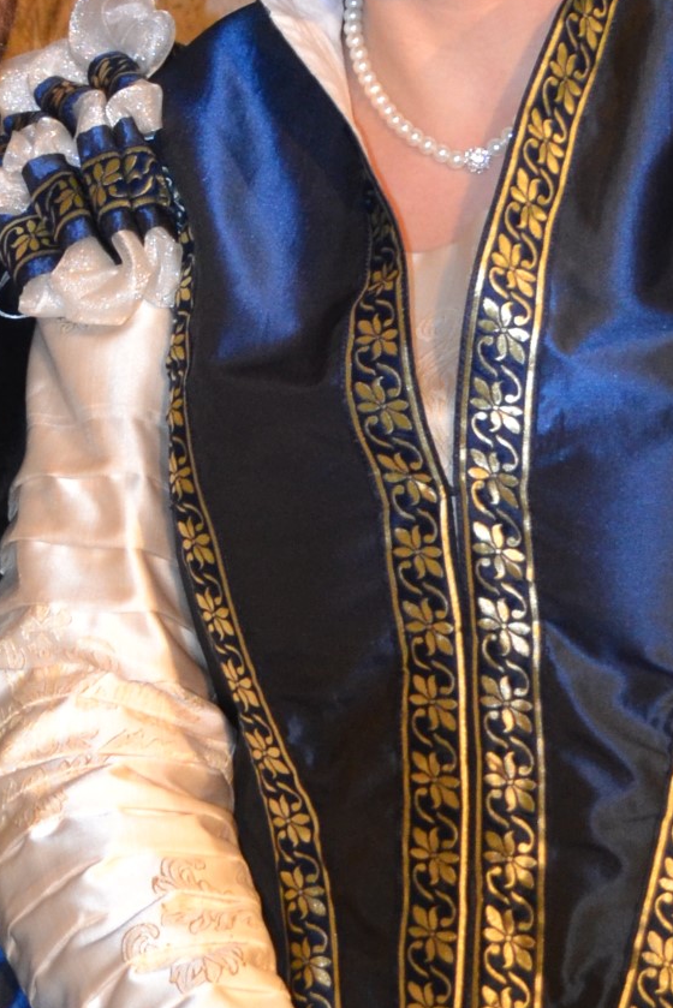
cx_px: 190
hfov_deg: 9.9
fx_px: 3890
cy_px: 177
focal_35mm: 139
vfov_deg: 14.7
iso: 1000
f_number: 4
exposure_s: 1/60
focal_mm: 25
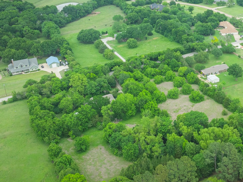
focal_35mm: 52
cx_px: 214
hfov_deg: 35.0
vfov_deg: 27.4
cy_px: 36
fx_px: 365
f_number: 7.1
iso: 100
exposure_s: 1/120
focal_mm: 12.29
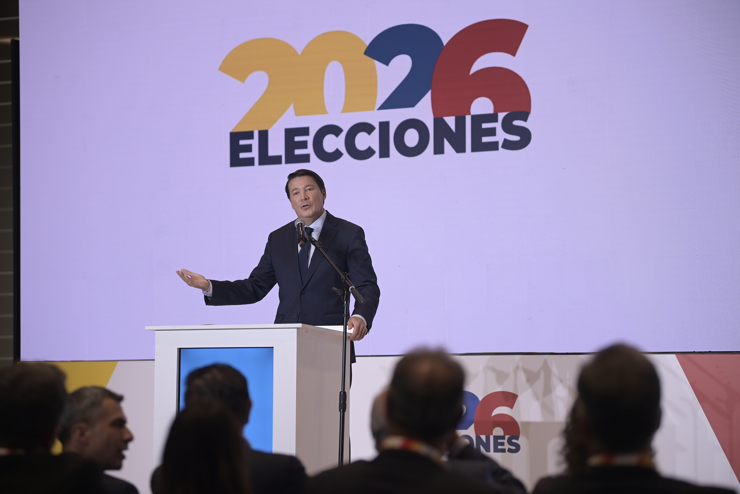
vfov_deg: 11.4
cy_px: 247
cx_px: 370
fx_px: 2466
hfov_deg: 17.1
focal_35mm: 120
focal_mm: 120
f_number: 2.8
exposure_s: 1/400
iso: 1000
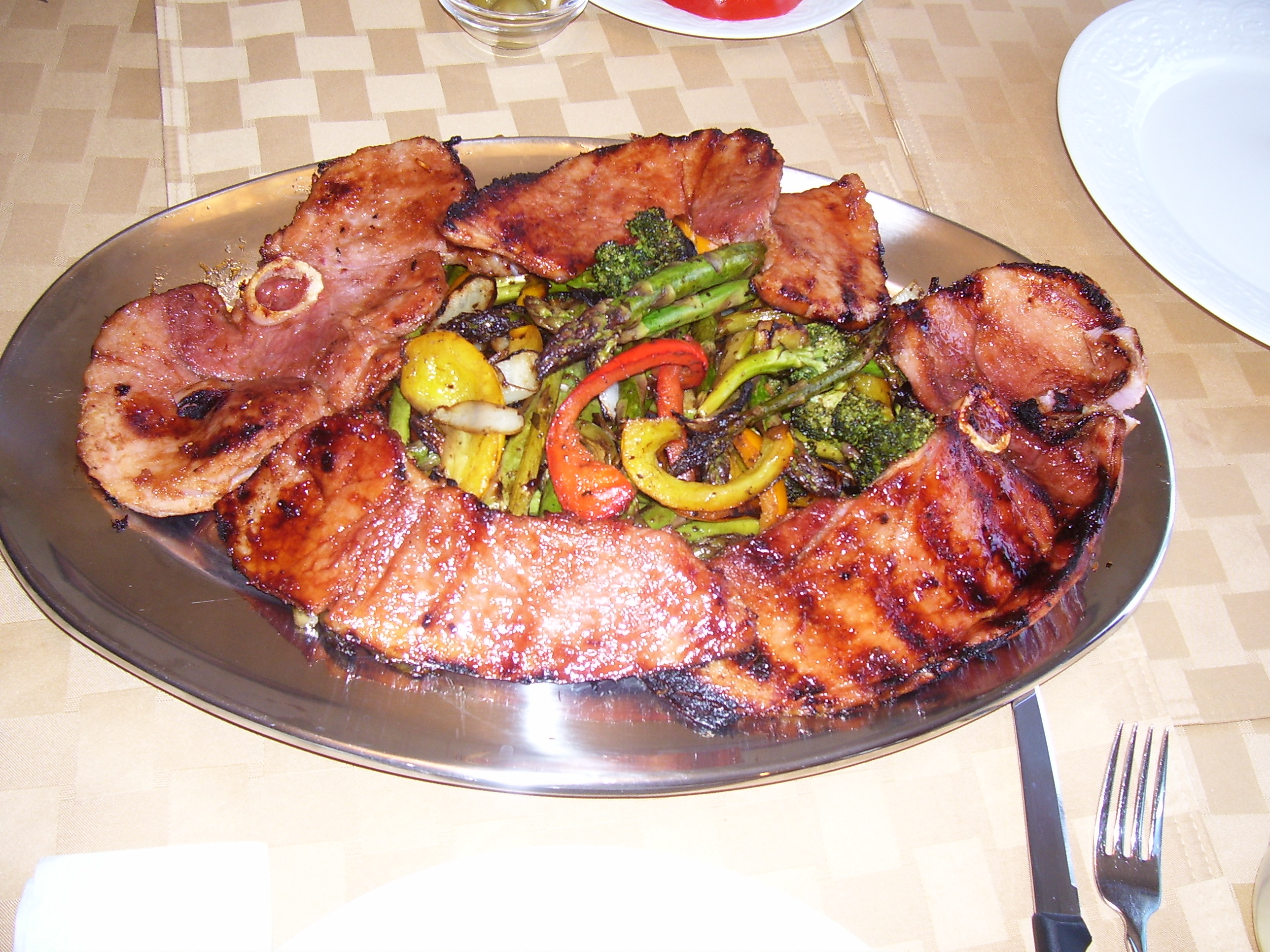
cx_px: 635
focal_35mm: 34
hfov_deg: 54.0
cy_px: 476
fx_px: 1247
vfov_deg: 41.8
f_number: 2.7
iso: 80
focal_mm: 5.6
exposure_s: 1/60
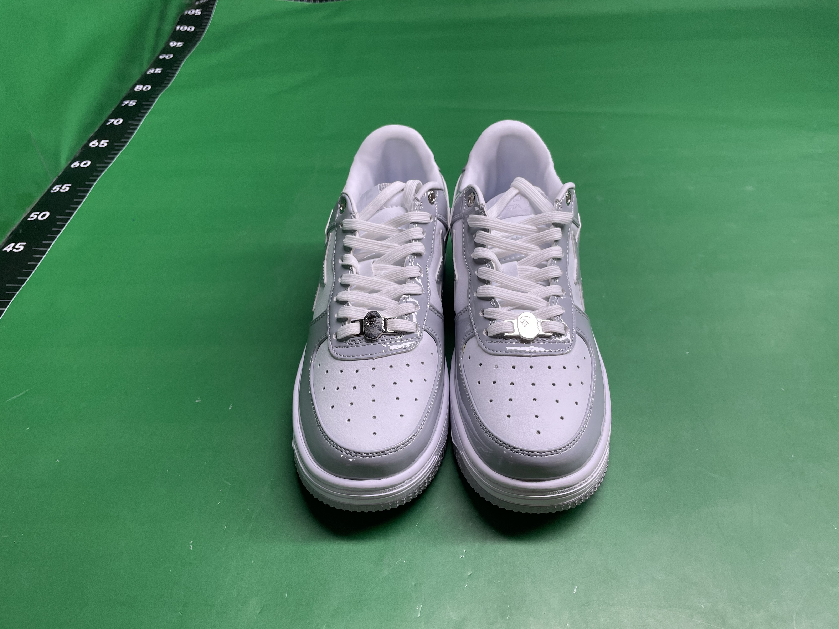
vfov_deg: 53.1
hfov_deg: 67.3
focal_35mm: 26
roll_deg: +3.6
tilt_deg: -39.4
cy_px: 314
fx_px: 630
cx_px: 420
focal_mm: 4.2
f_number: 1.6
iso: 64
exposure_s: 1/100
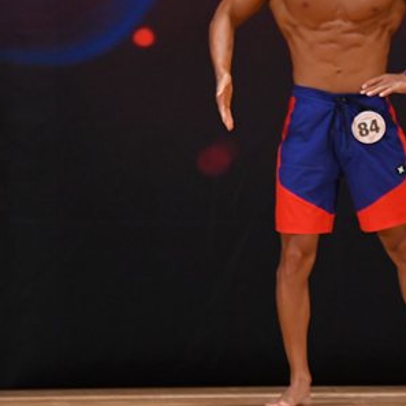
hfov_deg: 2.9
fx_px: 7935
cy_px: 100
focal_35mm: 598
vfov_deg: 2.9
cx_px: 430
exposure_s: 1/400
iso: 3200
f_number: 5.6
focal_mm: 180
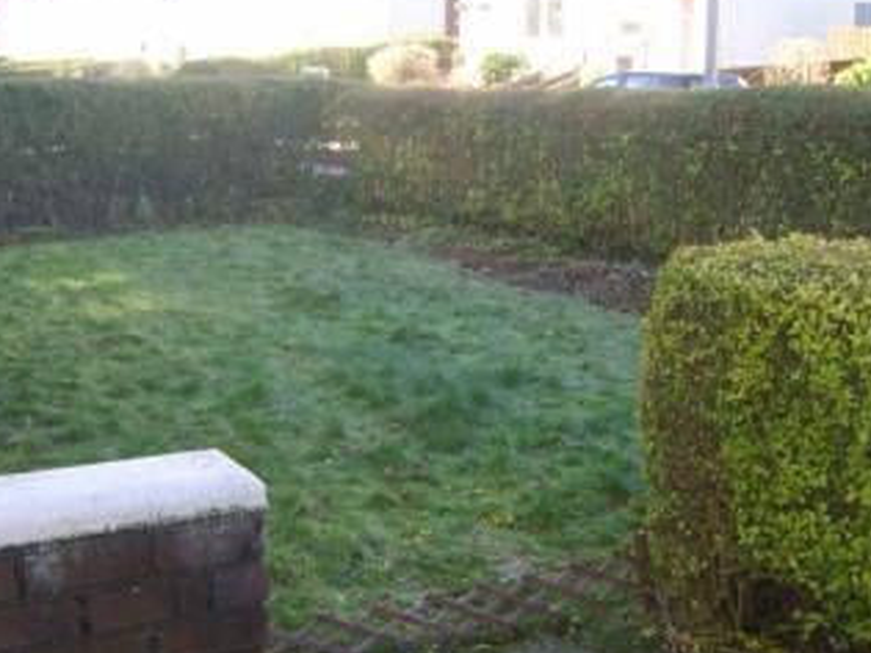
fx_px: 1358
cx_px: 429
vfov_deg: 27.0
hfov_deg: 35.6
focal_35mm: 54
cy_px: 335
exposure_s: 1/100
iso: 50
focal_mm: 7.8
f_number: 2.8
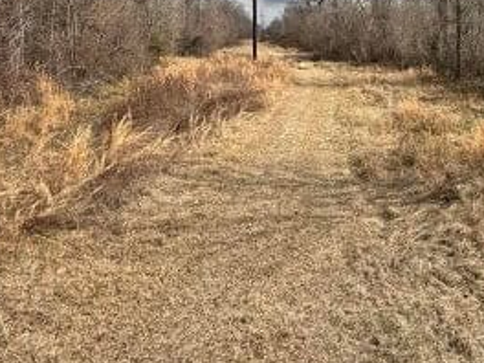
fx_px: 475
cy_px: 31
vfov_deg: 38.7
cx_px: 387
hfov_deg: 50.7
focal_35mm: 34
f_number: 2.2
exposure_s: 1/1745
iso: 50
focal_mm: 2.2
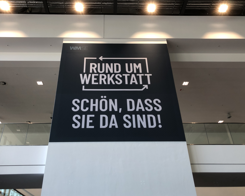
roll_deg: -0.3
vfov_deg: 47.1
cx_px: 113
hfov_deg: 57.1
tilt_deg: +32.0
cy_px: 102
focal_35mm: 31
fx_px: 225
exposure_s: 1/100
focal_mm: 3.99
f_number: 1.8
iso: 40
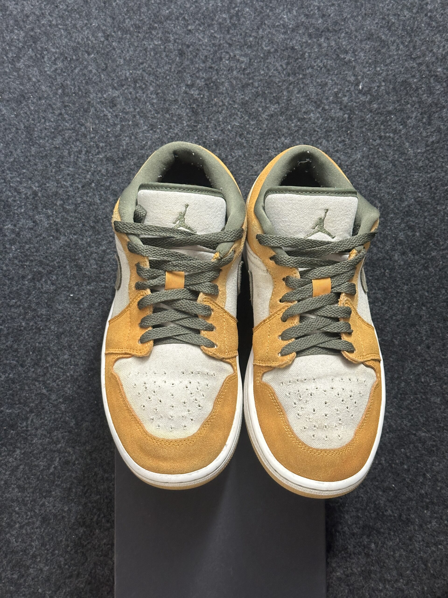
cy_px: 299
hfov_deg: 30.3
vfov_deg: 39.7
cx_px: 224
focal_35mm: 48
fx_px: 828
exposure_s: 1/33
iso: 320
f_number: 1.78
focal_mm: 6.86
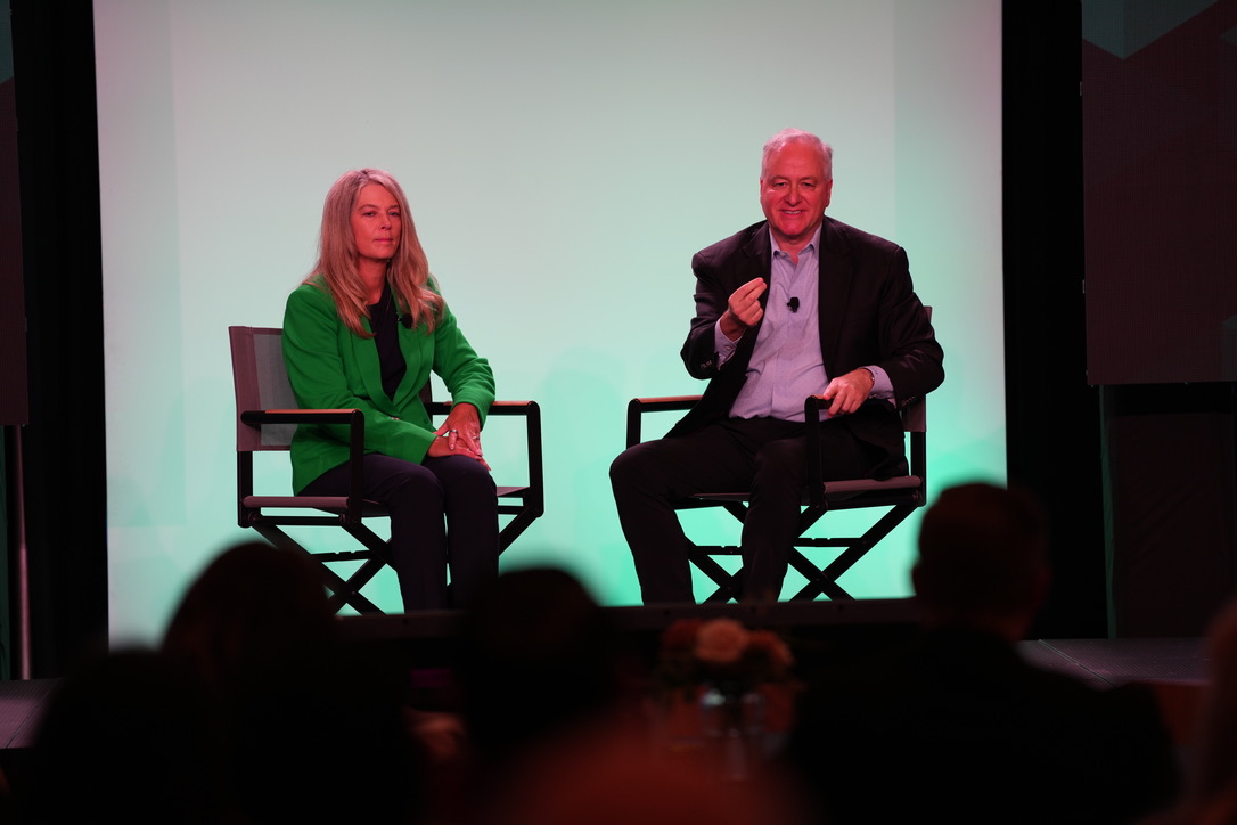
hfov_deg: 10.3
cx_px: 618
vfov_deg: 6.9
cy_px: 412
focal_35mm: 200
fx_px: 6872
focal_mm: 200
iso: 250
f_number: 2.8
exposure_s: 1/160
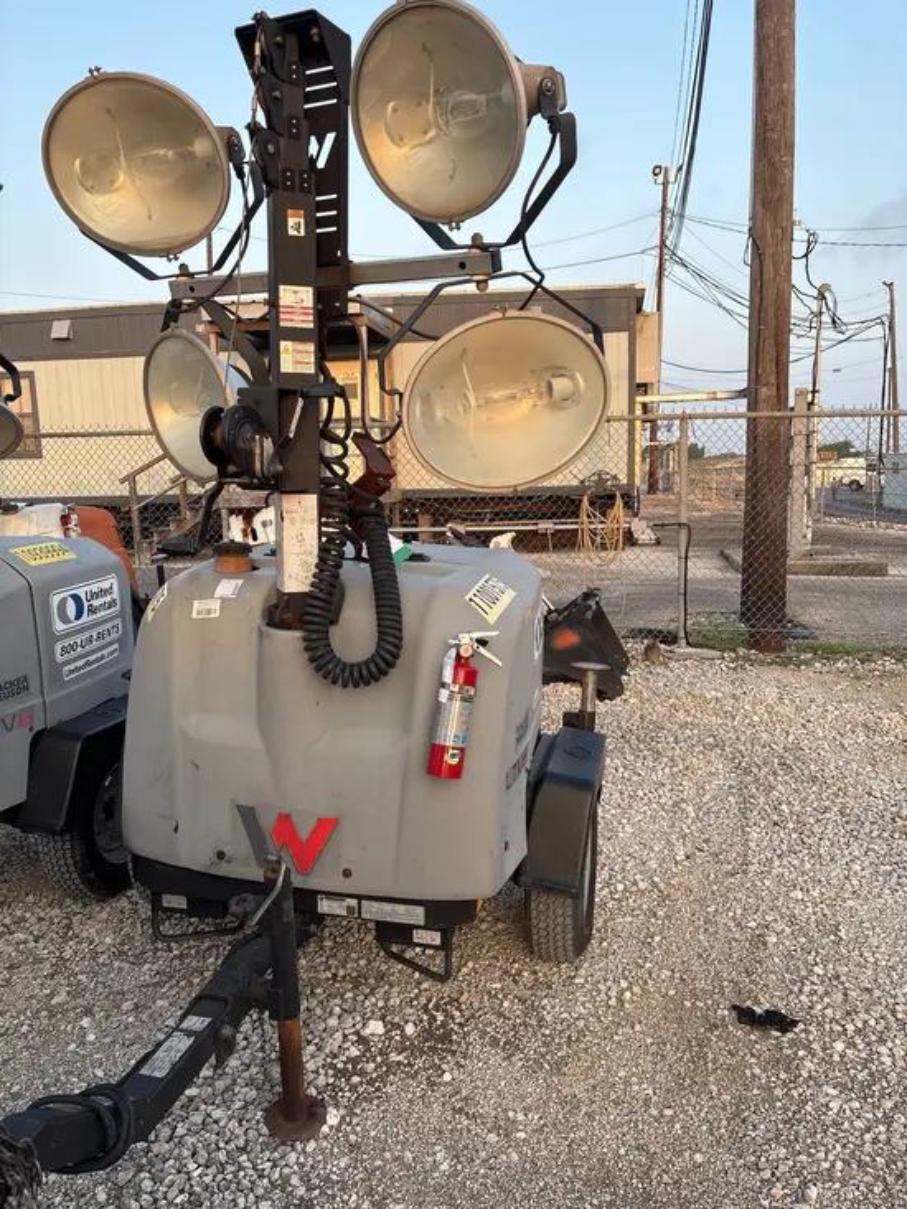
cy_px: 604
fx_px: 908
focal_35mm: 26
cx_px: 454
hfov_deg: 53.1
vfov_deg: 67.3
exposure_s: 1/380
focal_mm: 5.96
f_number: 1.6
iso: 50
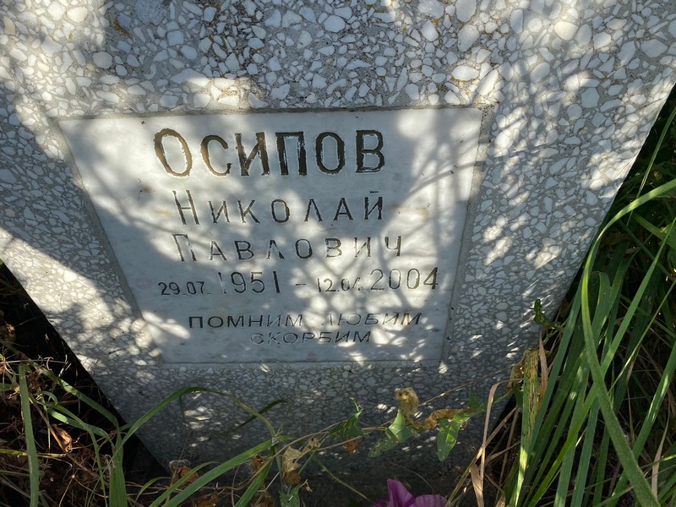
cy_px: 254
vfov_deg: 53.1
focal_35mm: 26
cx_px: 338
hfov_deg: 67.3
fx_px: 508
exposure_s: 1/1464
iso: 32
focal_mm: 4.25
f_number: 1.8
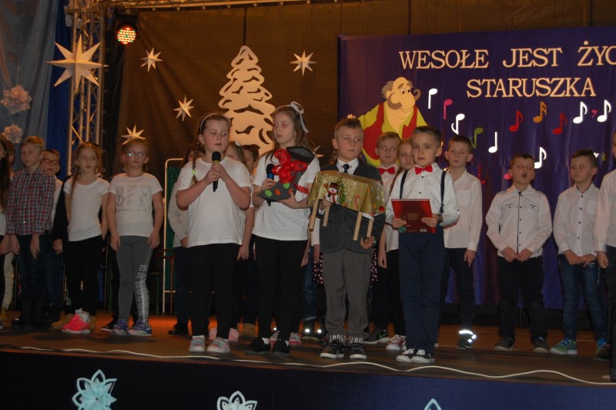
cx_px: 308
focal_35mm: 69
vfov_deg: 19.7
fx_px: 1180
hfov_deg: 29.3
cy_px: 205
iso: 560
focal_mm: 46
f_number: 5.3
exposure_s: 1/60
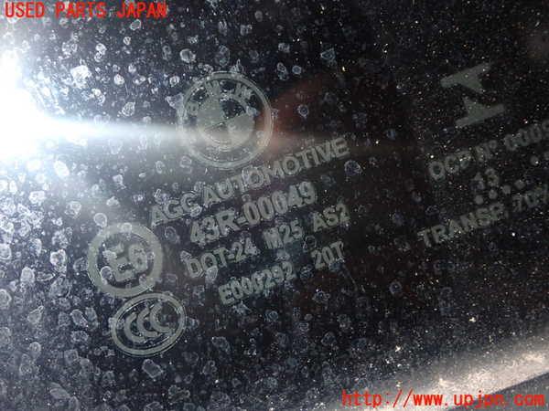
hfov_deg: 31.2
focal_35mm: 62
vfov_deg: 23.7
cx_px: 274
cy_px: 206
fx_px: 983
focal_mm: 11.09
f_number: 10
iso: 800
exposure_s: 1/60
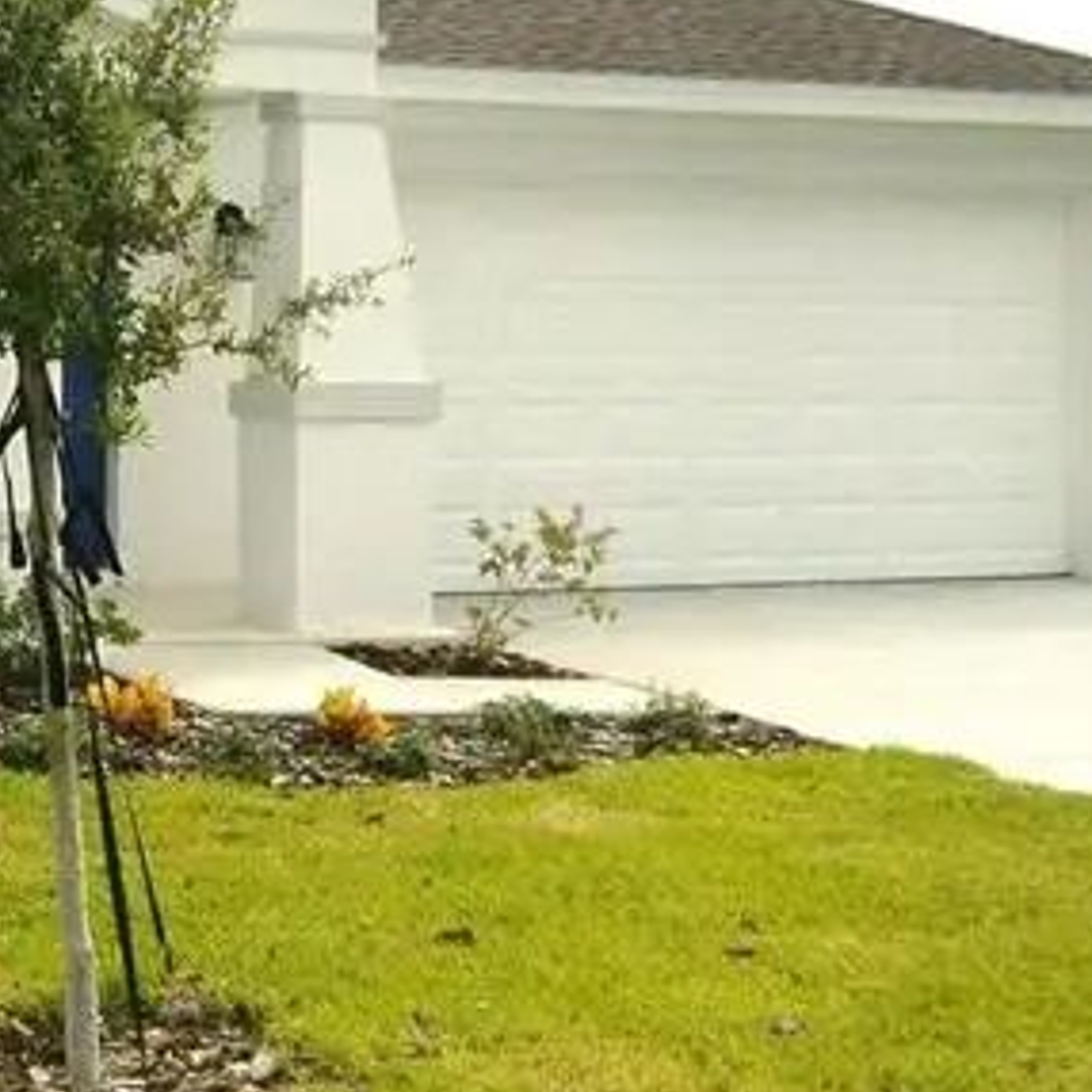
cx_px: -11
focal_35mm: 76
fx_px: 2712
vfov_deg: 22.5
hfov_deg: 21.9
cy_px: 269
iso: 64
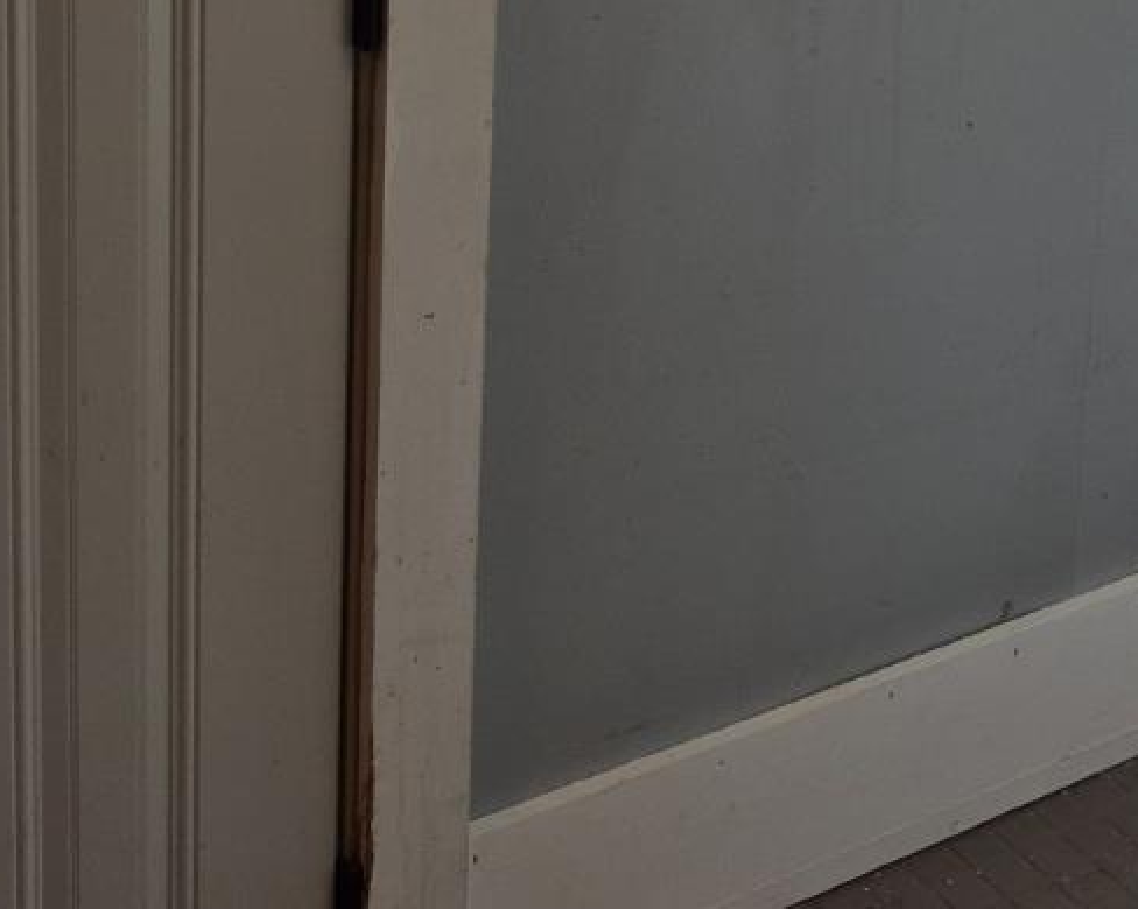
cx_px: 1196
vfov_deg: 20.4
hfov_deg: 25.8
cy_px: -241
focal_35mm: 69
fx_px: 2323
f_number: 1.8
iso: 64
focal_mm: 5.4
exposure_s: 1/120
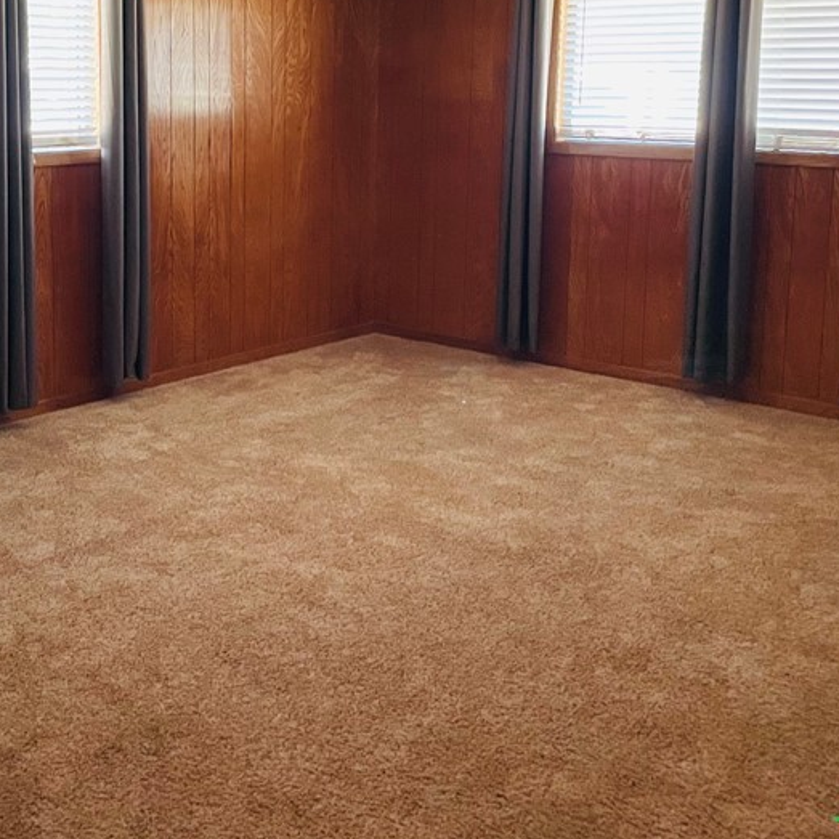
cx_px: 245
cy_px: 260
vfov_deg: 37.0
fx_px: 1234
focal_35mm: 45
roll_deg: -0.2
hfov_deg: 36.9
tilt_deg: -8.0
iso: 640
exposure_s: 1/30
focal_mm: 4.2
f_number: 1.6
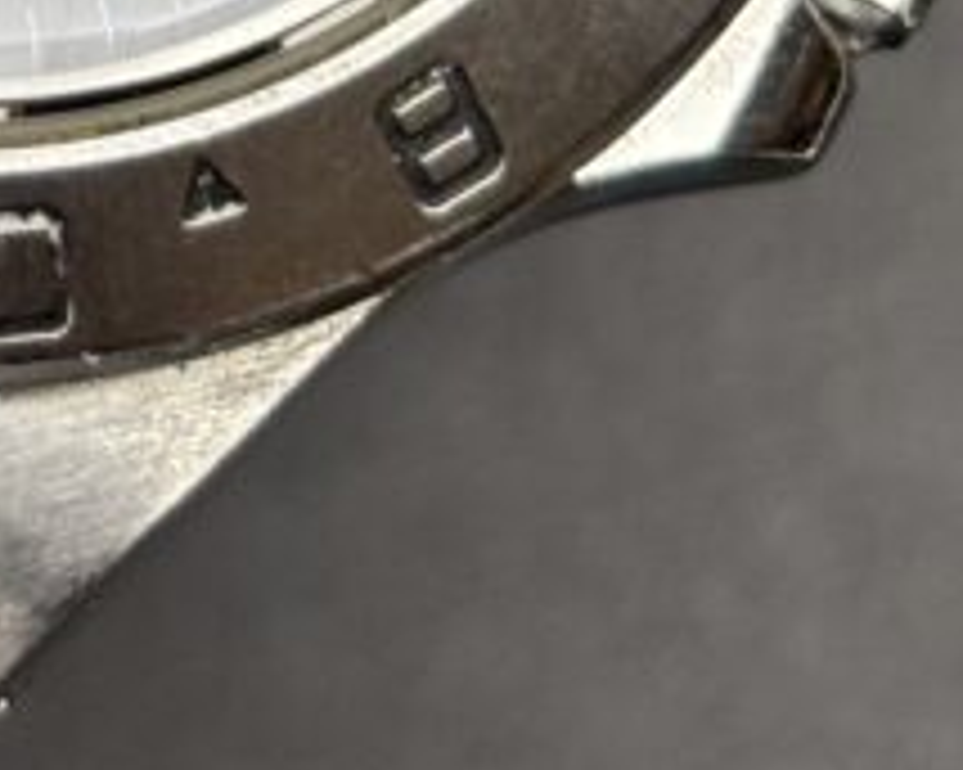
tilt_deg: -78.0
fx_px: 6923
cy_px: -874
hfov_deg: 7.9
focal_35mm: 243
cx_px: -112
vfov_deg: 6.2
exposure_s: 1/82
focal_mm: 5.96
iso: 50
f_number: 1.6
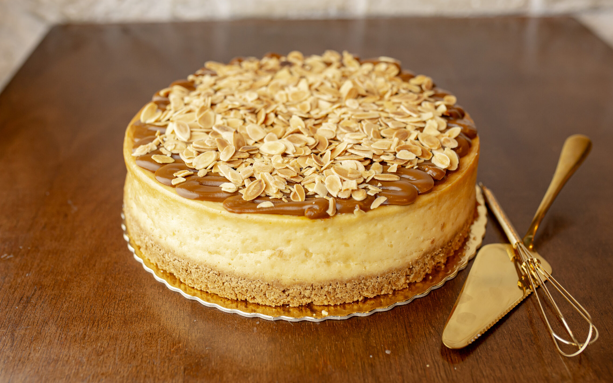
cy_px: 158
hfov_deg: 49.2
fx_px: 668
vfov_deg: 31.9
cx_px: 330
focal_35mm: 40
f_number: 3.5
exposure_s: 1/160
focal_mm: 35
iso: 800
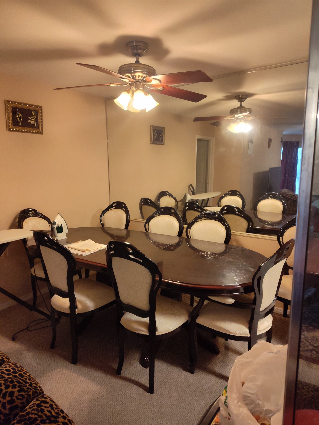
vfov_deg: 73.9
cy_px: 212
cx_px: 160
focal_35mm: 23
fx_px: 283
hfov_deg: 58.9
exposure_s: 1/60
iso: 1556
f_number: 1.8
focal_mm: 5.56
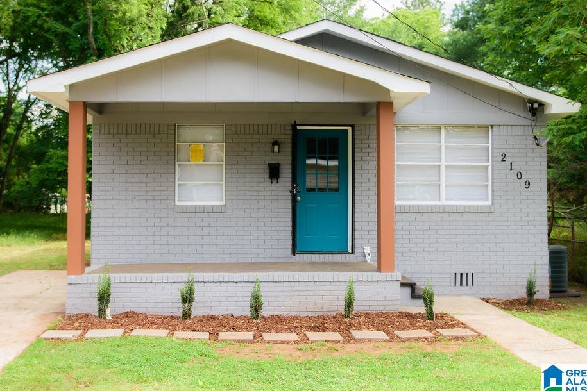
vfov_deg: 28.6
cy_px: 175
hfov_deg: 41.9
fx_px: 766
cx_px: 290
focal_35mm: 47
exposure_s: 1/320
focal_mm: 28
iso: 100
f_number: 2.8
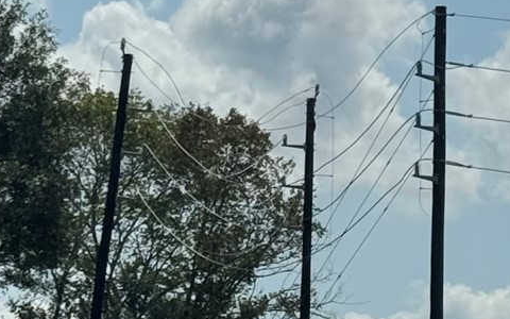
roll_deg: -2.5
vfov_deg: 6.0
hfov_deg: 9.6
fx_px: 3016
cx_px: 430
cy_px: 377
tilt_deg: +2.1
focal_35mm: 217
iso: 80
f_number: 1.78
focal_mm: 6.76
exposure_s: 1/12500
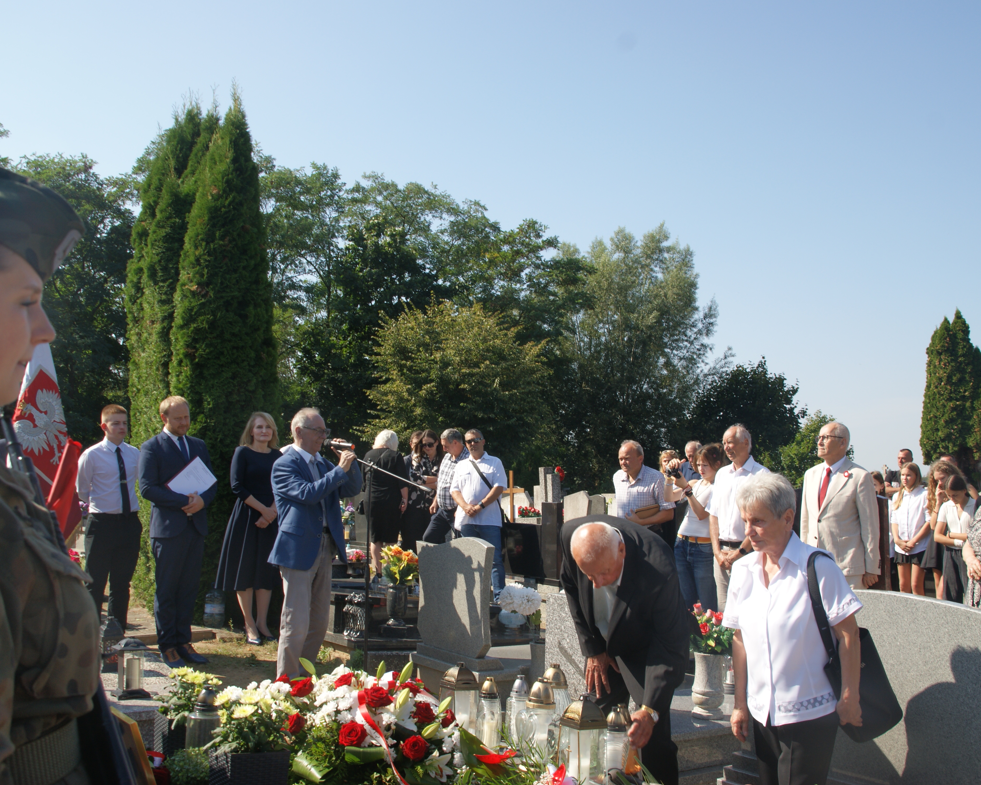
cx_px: 477
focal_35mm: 38
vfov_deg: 39.2
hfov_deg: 47.9
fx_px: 1103
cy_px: 386
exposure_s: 1/125
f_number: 10
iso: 100
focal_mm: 22
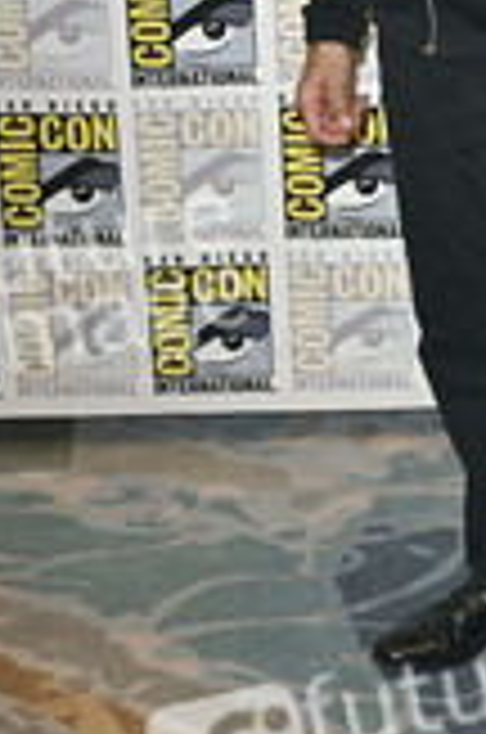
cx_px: 508
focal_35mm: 96
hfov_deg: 13.9
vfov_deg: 20.8
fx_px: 1952
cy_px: 77
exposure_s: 1/250
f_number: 6.3
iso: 2000
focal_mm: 39
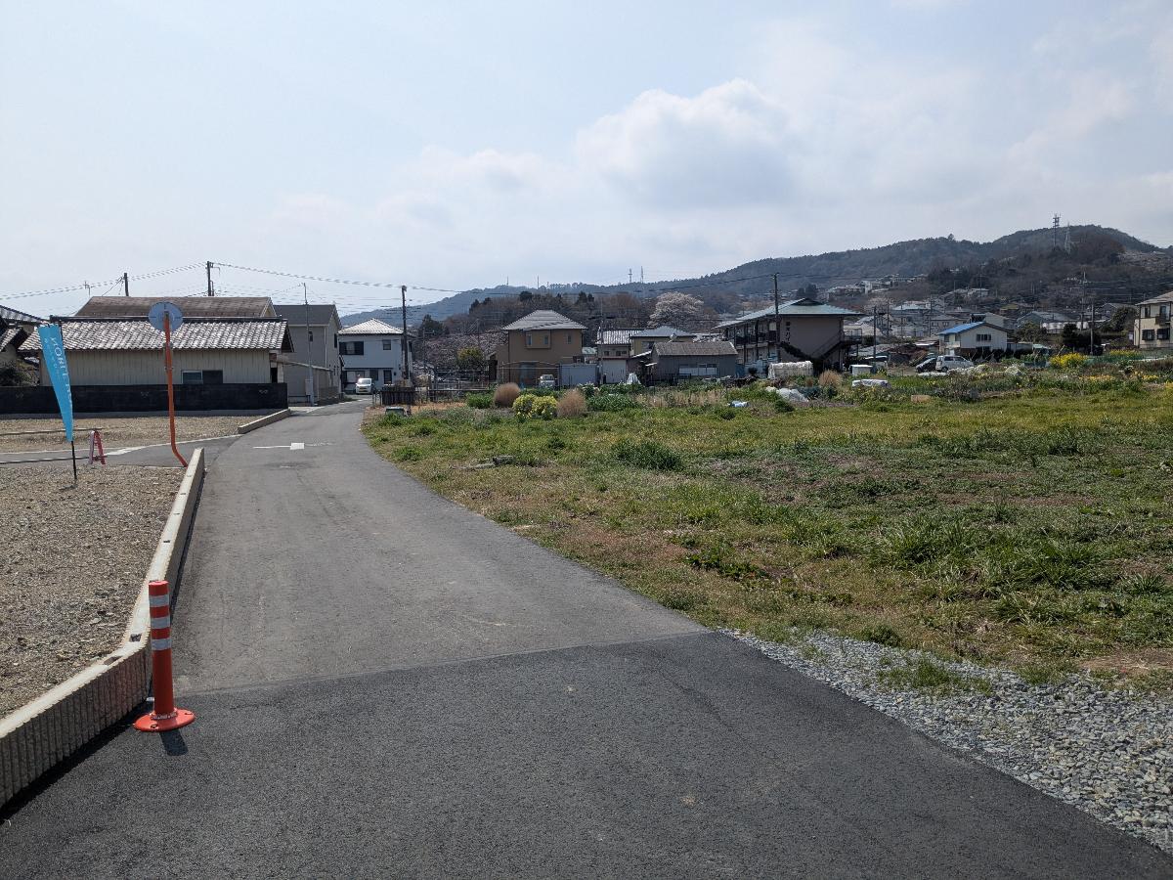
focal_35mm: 27
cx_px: 586
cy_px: 440
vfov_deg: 51.4
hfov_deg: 65.3
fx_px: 915
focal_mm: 4.38
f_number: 1.73
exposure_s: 1/5848
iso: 65
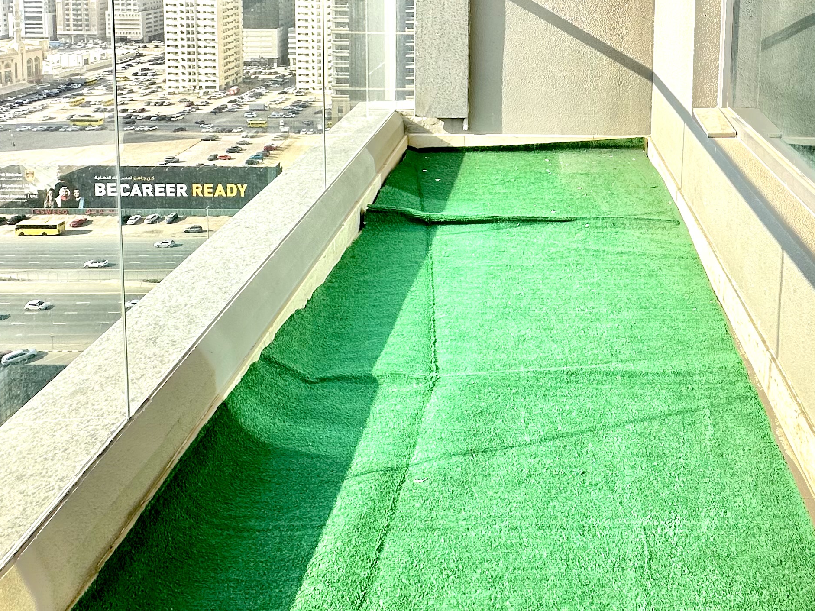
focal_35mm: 30
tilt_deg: -5.3
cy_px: 6
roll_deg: -1.5
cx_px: 576
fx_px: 706
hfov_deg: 57.9
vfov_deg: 41.1
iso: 50
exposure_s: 1/910
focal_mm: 2.22
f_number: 2.2
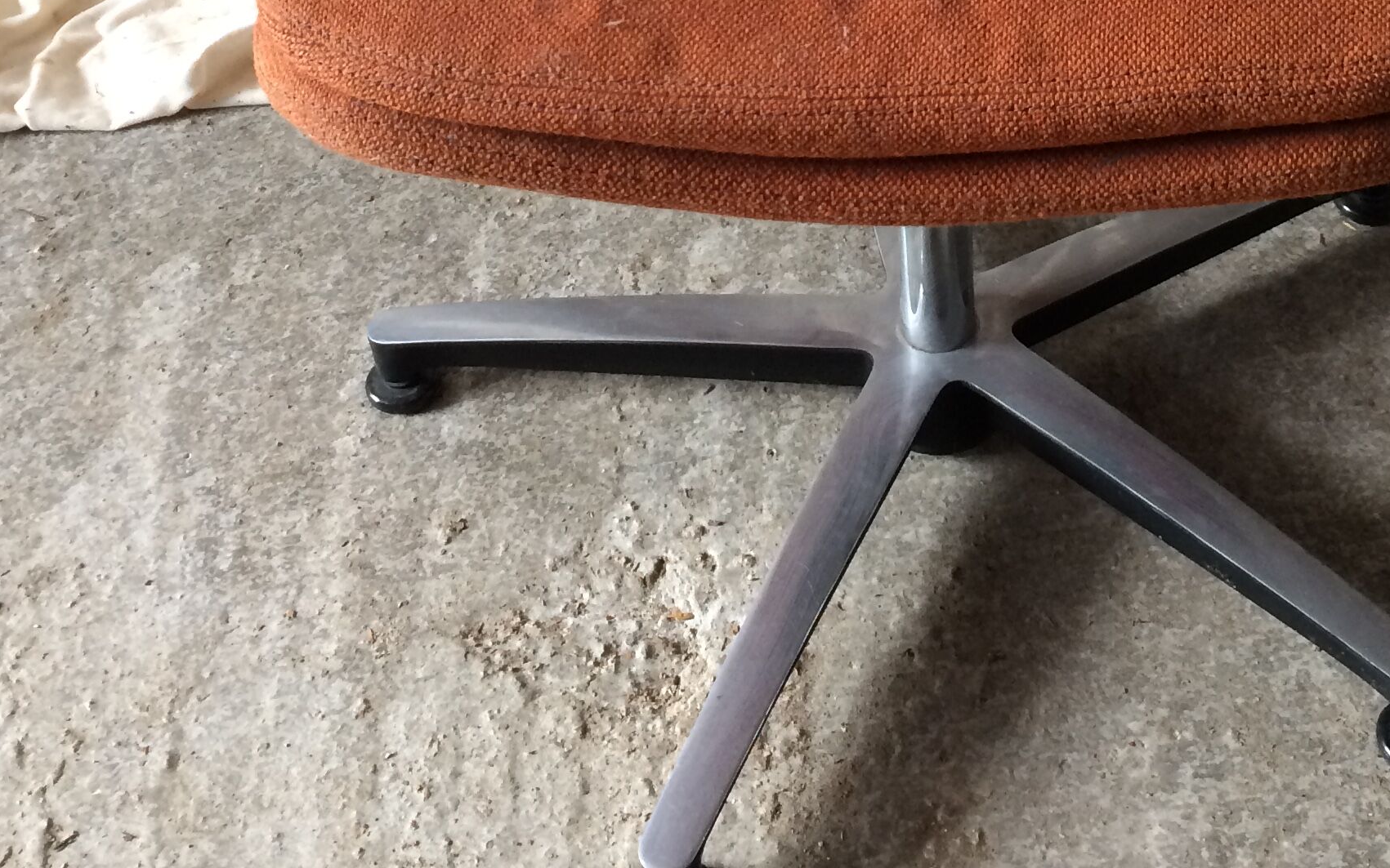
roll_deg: +0.4
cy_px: -164
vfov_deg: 20.6
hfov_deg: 34.3
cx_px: 919
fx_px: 2235
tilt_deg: -37.5
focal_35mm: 59
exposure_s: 1/33
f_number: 2.2
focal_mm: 4.15
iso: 80
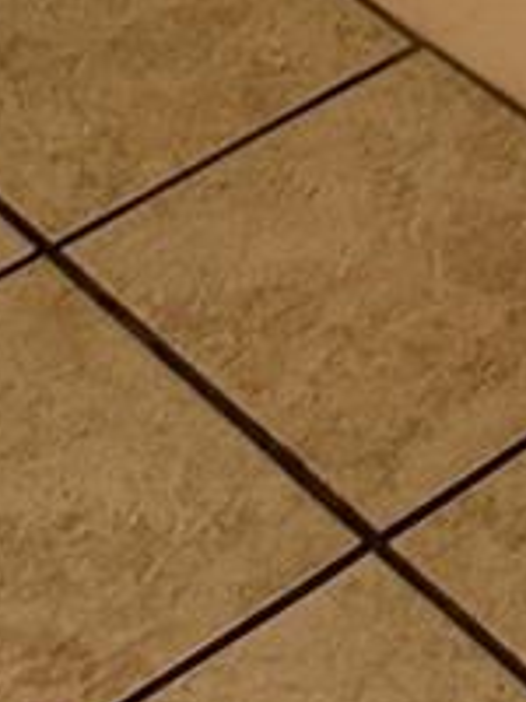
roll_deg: -1.9
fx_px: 3728
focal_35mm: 184
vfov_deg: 8.0
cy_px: -1829
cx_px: 1234
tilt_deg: -7.0
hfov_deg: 7.6
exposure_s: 1/60
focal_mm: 6.86
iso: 125
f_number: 1.78
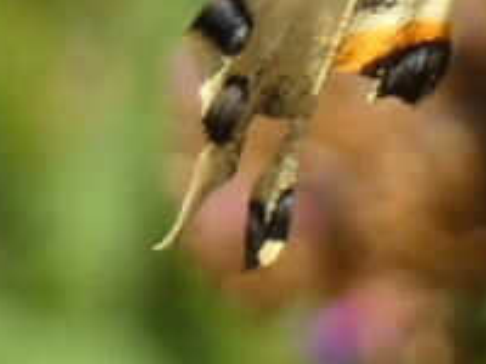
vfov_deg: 0.8
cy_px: -332
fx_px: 26339
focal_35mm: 1876
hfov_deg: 1.1
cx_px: 499
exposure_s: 1/100
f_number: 5.6
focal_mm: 78.8
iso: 80
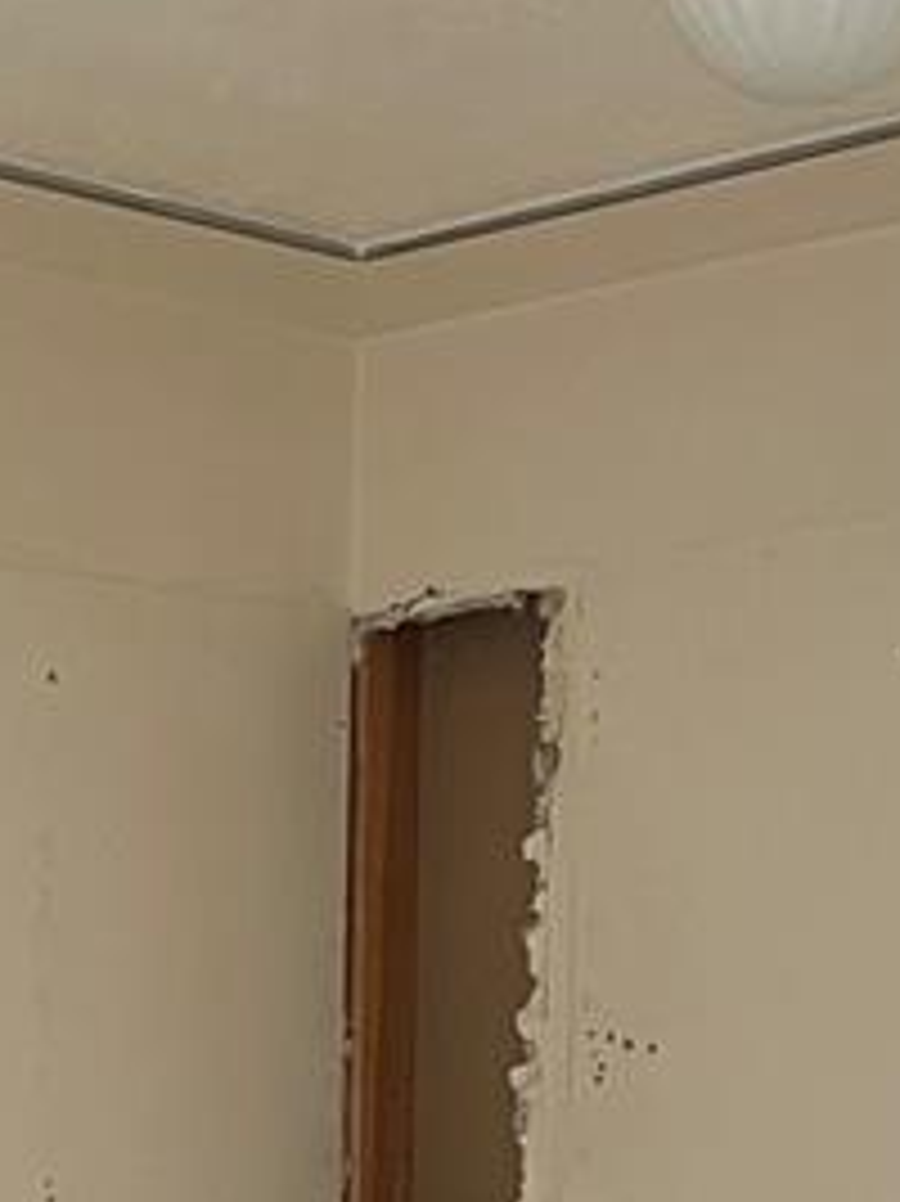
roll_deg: +1.0
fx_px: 4059
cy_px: 1616
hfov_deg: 12.6
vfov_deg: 15.9
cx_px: 176
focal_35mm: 117
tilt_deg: -5.6
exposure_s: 1/86
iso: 125
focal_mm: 5.7
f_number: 1.5
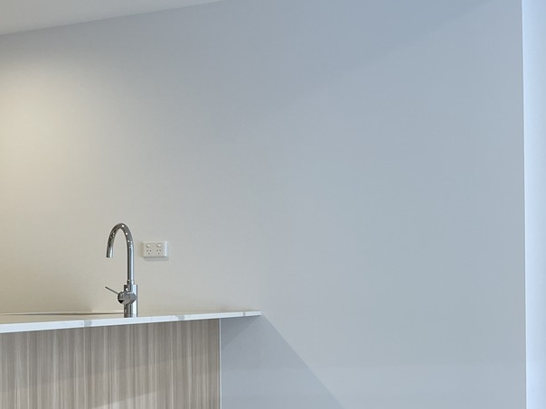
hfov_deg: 28.0
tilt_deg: -0.6
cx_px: -78
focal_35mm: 62
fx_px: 978
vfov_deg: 23.5
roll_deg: -0.7
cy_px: 297
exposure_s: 1/100
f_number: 1.6
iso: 64
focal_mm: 5.1
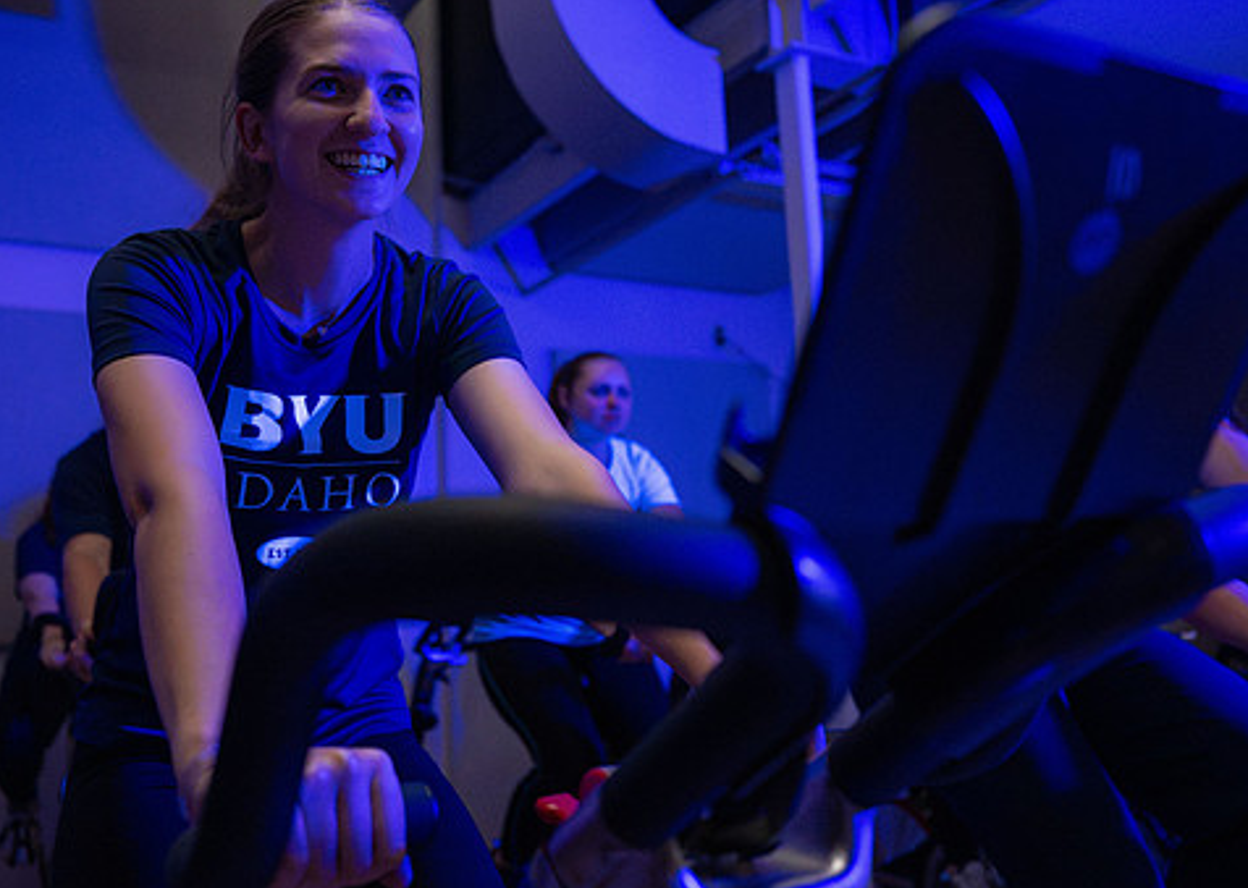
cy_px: 386
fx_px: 1168
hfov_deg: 56.2
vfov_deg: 41.6
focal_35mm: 33
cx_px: 584
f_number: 2.8
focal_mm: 24
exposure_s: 1/160
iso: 6400
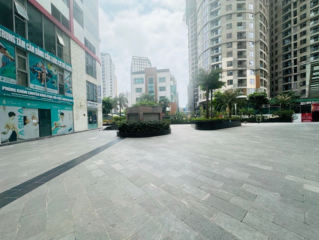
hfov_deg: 102.1
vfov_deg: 85.7
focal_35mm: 14
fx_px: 129
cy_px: 120
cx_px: 160
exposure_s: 1/764
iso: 40
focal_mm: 2.22
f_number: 2.2
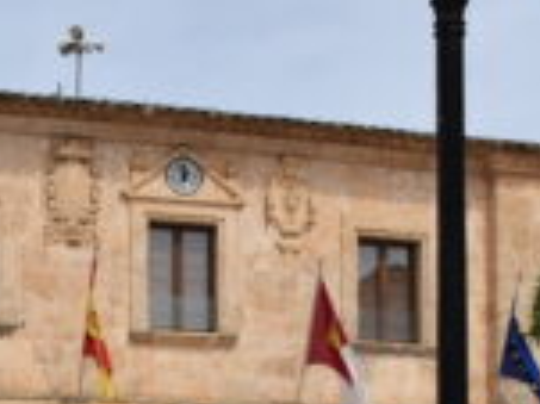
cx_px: 197
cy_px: 647
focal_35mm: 102
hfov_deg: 19.2
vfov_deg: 13.5
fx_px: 1590
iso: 200
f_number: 10
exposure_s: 1/400
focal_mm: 18
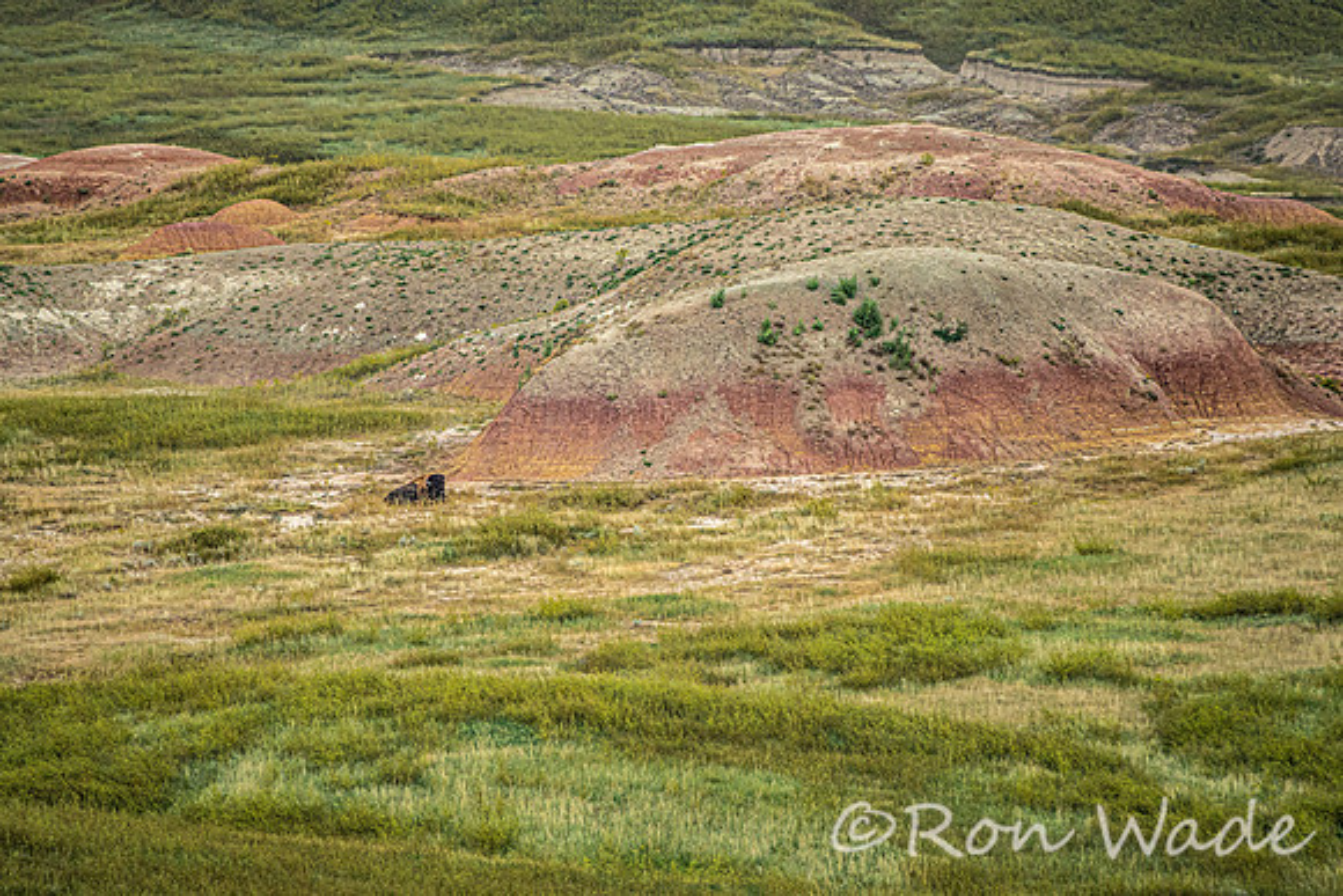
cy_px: 448
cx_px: 672
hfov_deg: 3.4
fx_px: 22350
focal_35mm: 599
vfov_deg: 2.3
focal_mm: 219.82
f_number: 4
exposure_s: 1/320
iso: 320
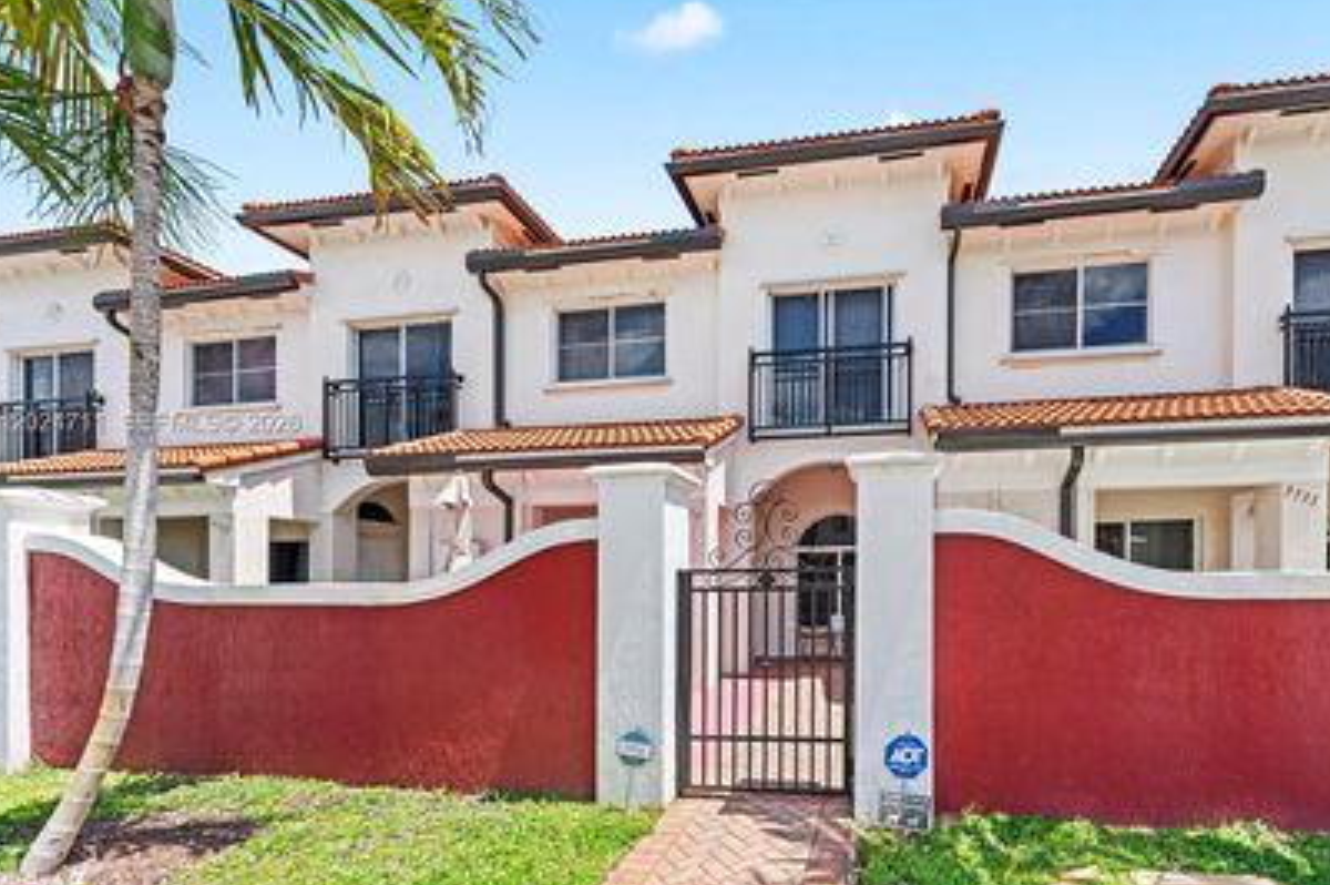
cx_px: 808
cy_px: 424
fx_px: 554
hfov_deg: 98.9
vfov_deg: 77.2
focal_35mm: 15
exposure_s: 1/60
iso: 100
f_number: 7.1
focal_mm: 12
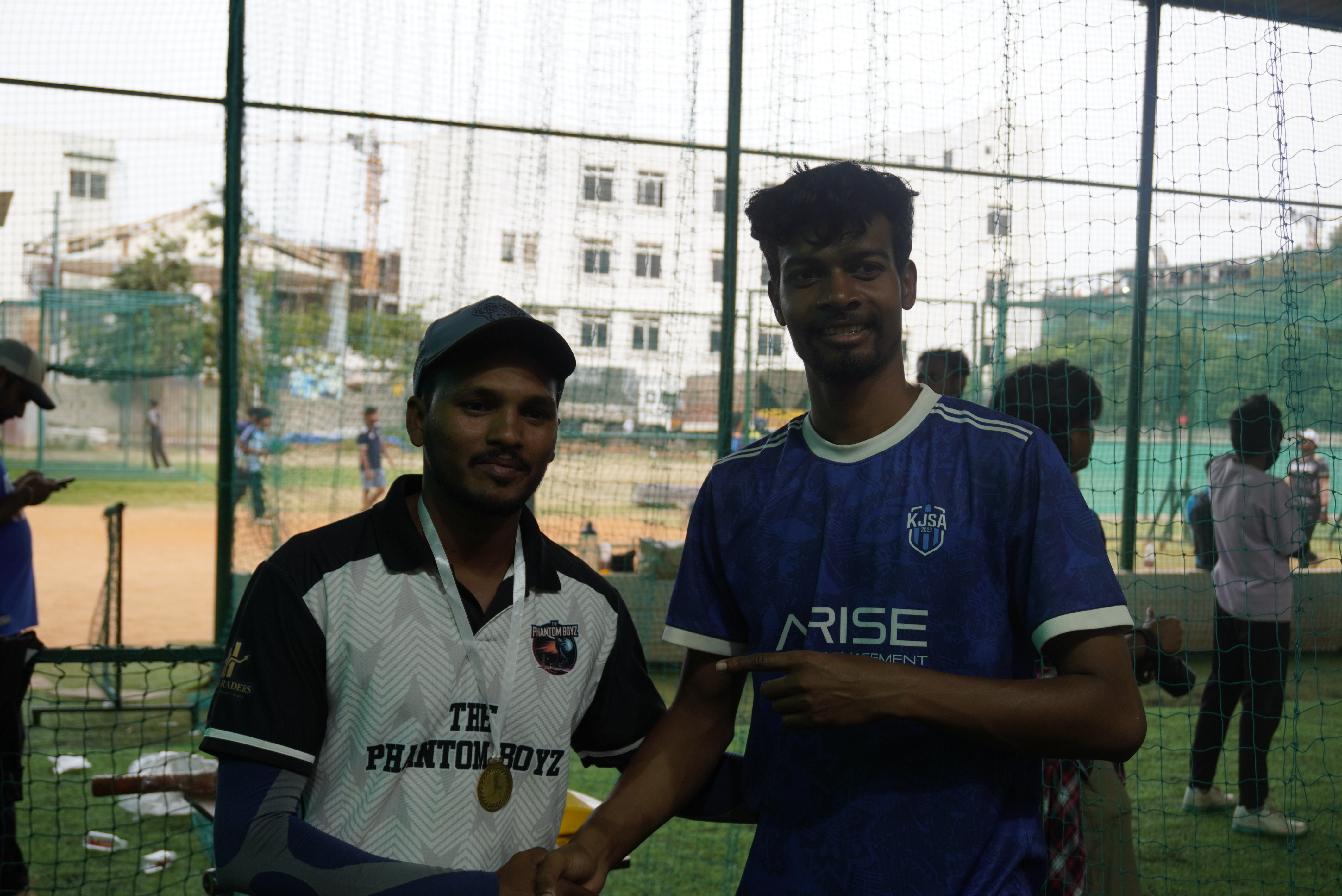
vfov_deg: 28.1
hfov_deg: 41.1
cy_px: 448
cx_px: 671
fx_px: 1790
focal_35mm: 48
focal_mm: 32
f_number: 4.5
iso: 160
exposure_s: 1/60
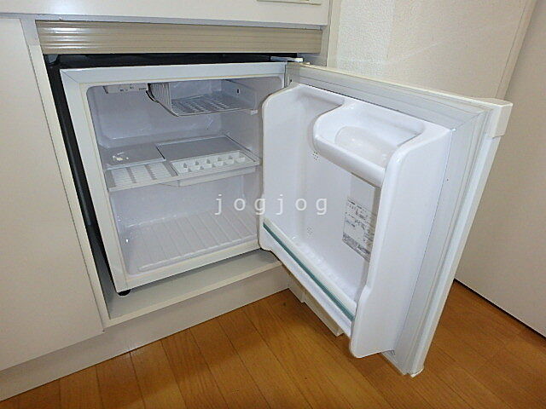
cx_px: 273
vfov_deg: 63.4
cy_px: 204
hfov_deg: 79.0
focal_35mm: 21
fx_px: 331
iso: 400
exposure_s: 1/30
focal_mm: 3.7
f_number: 3.5
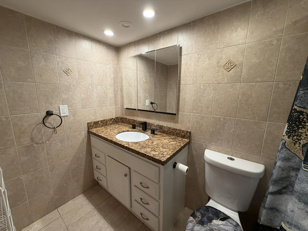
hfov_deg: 102.1
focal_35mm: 14
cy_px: 116
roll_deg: -0.2
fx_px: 125
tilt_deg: -10.6
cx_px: 154
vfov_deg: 85.7
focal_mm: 2.22
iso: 200
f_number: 2.2
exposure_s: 1/60
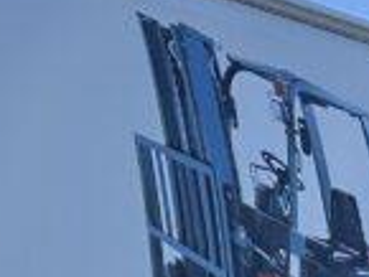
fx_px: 1803
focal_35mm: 169
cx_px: -41
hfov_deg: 11.5
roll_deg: -2.7
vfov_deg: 8.2
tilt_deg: +0.7
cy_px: 612
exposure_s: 1/5000
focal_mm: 6.86
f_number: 1.78
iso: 80
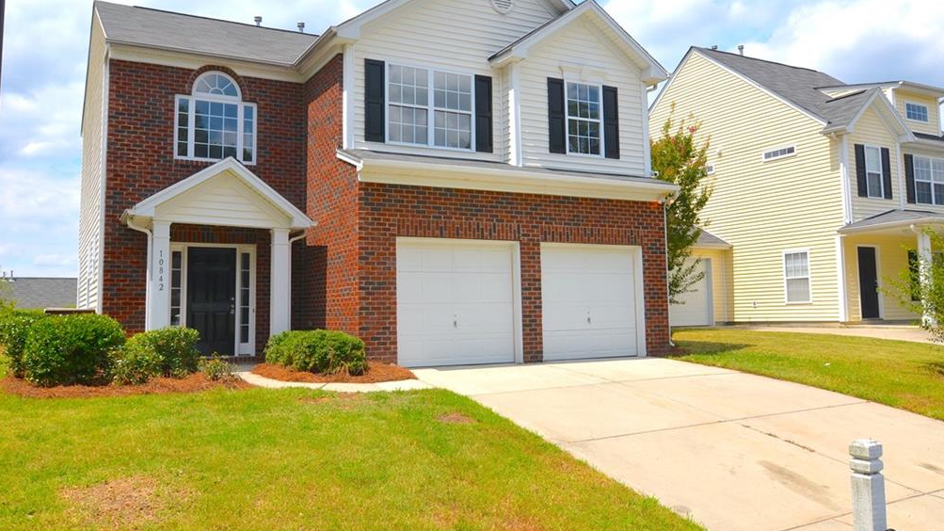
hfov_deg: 61.0
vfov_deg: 36.6
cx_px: 476
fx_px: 801
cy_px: 226
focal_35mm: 32
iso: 100
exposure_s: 1/250
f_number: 11
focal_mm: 20
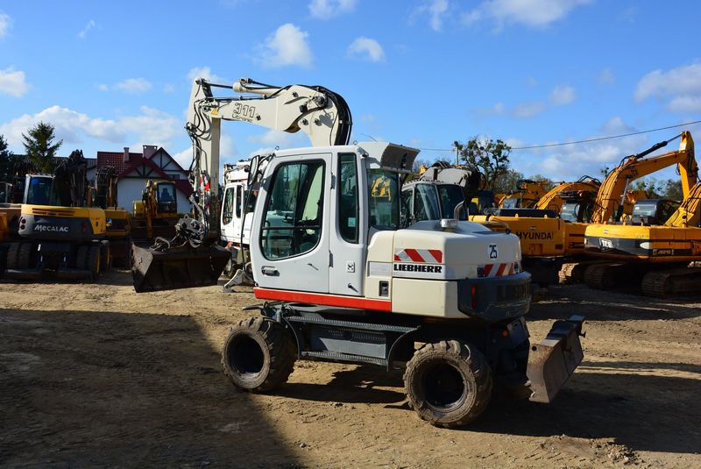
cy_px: 234
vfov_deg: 40.0
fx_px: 643
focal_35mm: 33
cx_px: 350
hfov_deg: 57.2
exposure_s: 1/320
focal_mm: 22
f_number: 10
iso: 200
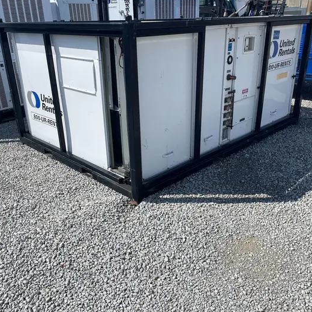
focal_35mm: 32
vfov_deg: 51.1
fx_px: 326
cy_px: 167
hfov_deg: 51.1
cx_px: 156
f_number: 1.6
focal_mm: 4.2
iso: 32
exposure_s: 1/5051
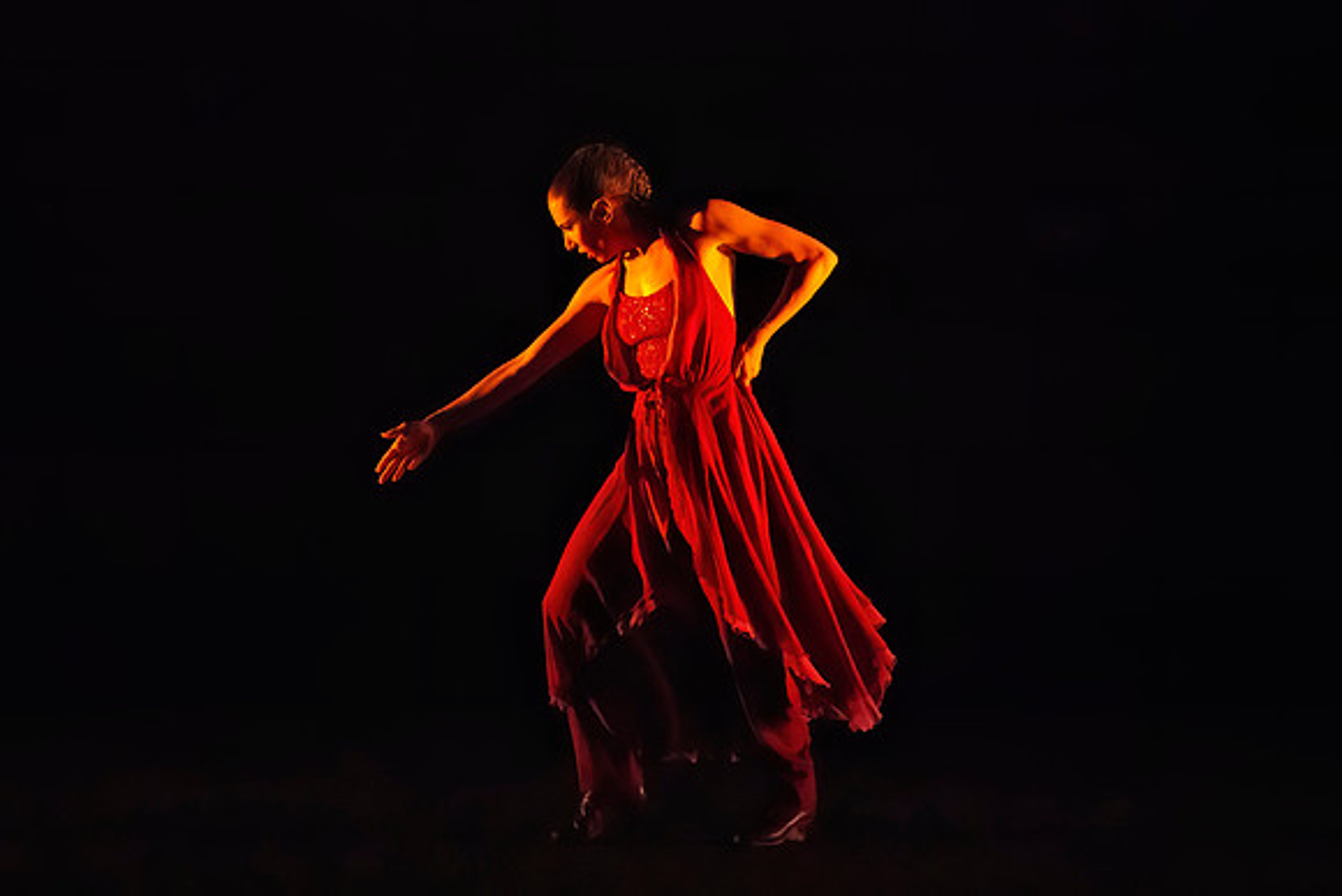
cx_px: 632
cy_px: 505
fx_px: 15577
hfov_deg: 4.9
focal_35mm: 418
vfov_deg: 3.3
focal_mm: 330
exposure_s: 1/400
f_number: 7.1
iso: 25600
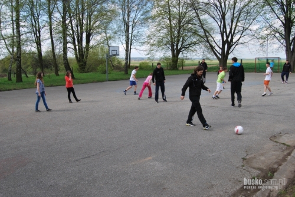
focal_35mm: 33
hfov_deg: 57.2
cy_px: 98
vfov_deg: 40.0
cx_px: 148
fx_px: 271
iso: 100
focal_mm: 22
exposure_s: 1/200
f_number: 7.1
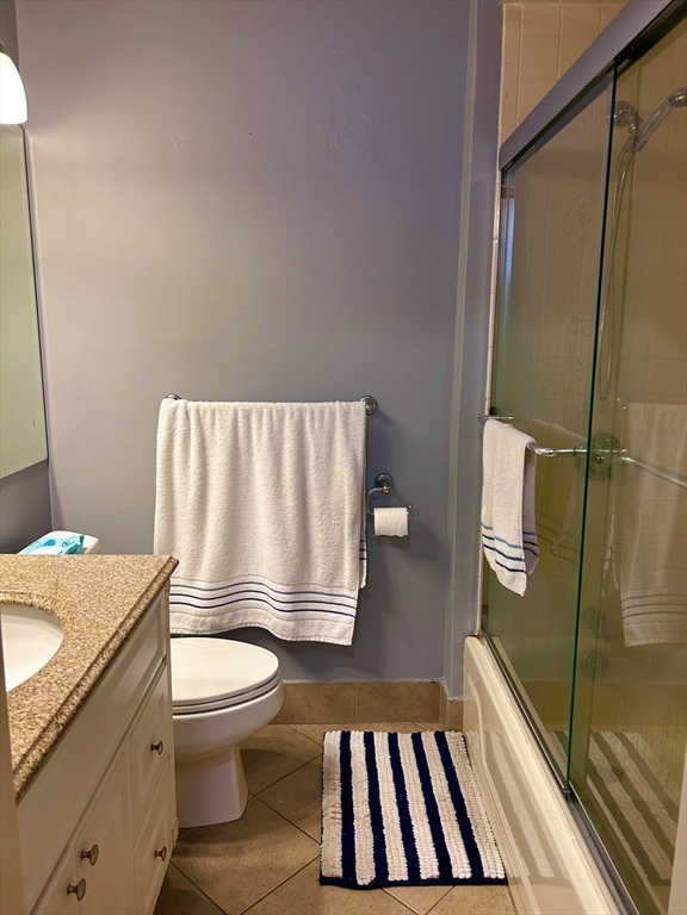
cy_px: 458
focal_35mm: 26
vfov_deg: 67.3
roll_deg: -0.2
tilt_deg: -9.1
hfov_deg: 53.1
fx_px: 688
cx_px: 344
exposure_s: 1/60
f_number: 1.5
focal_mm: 5.7
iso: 125
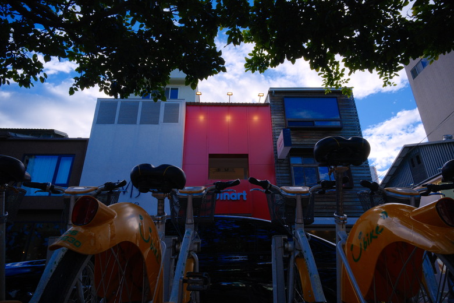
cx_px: 227
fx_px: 265
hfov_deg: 81.2
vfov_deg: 59.5
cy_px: 152
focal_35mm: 21
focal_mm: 14
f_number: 8
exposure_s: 1/210
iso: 500
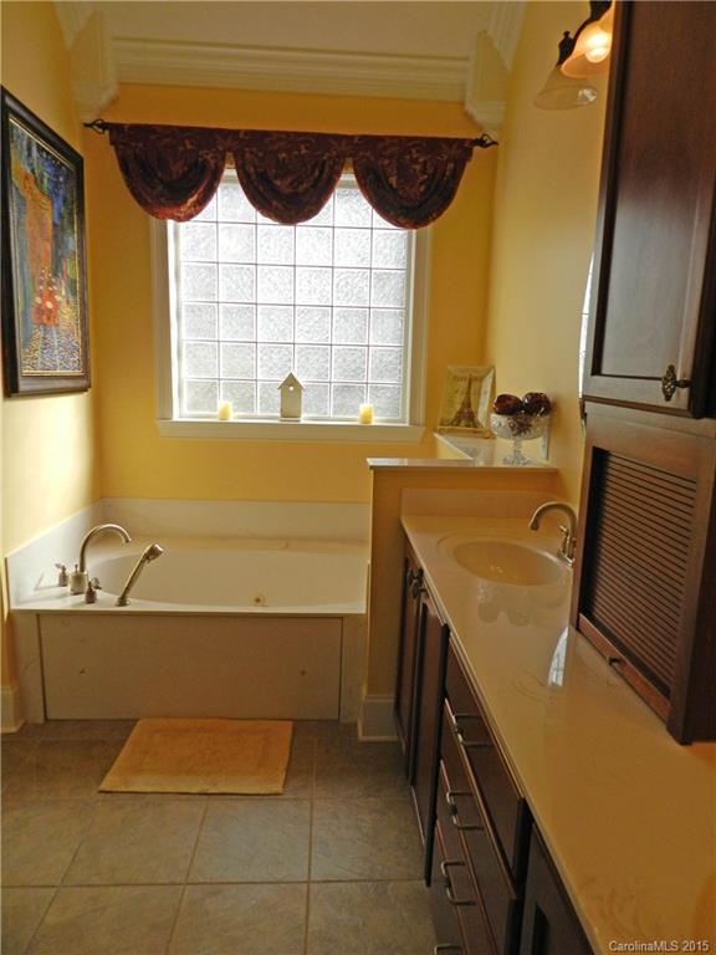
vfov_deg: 73.9
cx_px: 358
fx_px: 634
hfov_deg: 58.9
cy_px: 478
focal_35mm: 23
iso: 160
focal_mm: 4
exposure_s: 1/200
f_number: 3.4
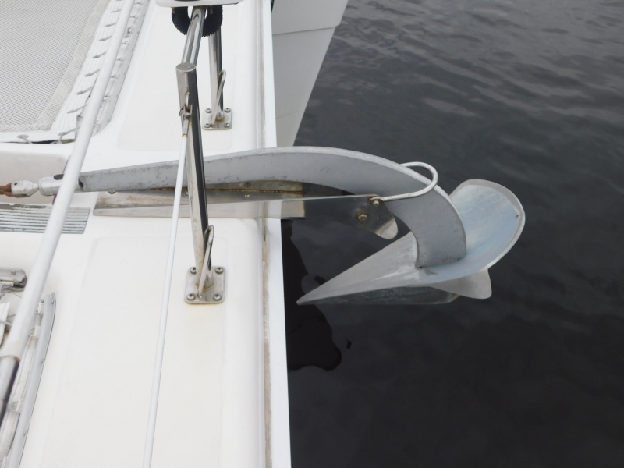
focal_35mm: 40
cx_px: 312
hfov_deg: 46.8
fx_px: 721
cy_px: 234
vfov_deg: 36.0
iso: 125
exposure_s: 1/320
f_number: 3.6
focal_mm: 7.1
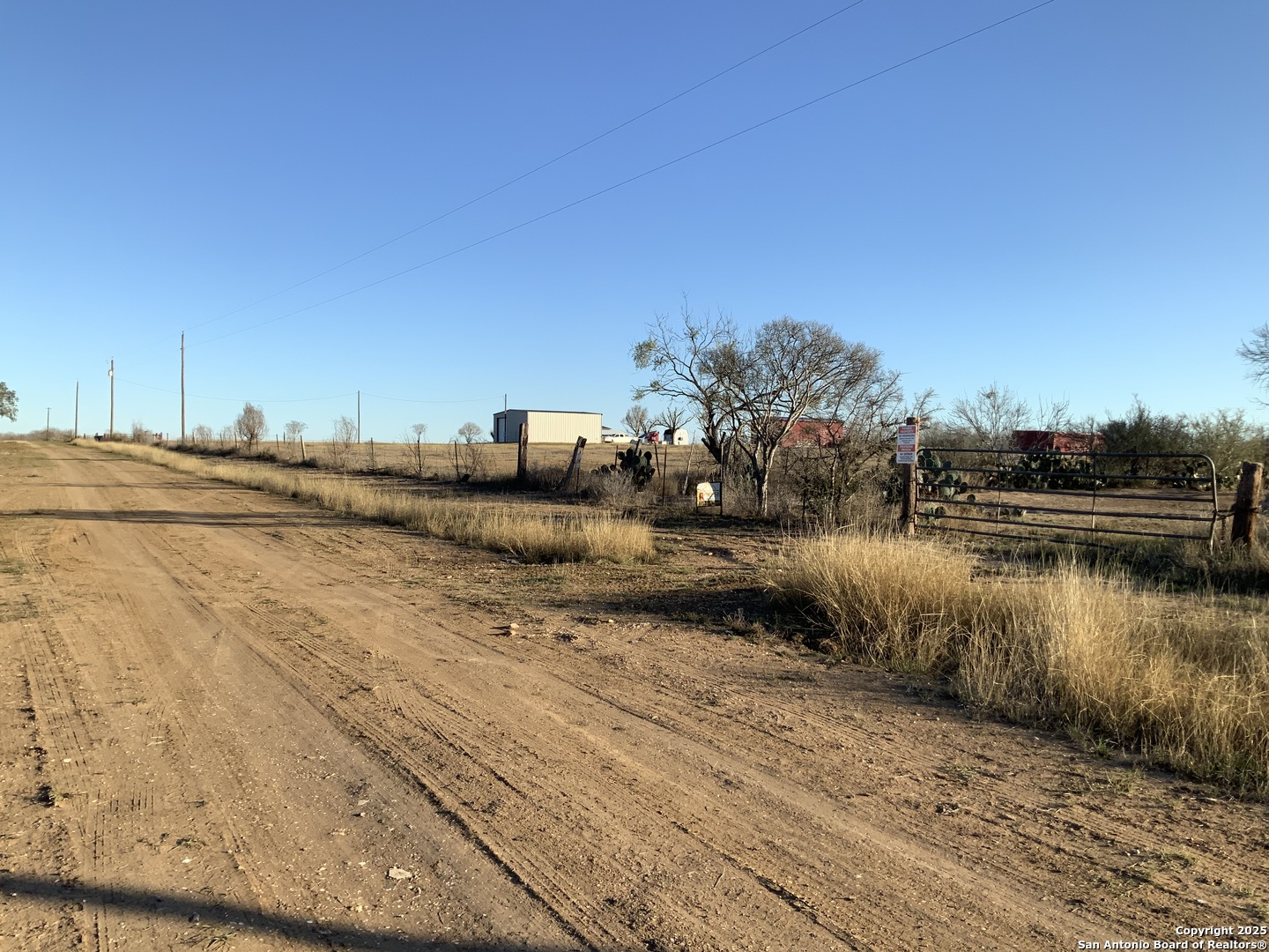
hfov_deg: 61.7
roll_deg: +0.5
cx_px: 634
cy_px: 476
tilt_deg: +1.1
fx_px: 1063
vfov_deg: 48.2
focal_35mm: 29
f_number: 1.8
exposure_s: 1/1342
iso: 16
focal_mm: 3
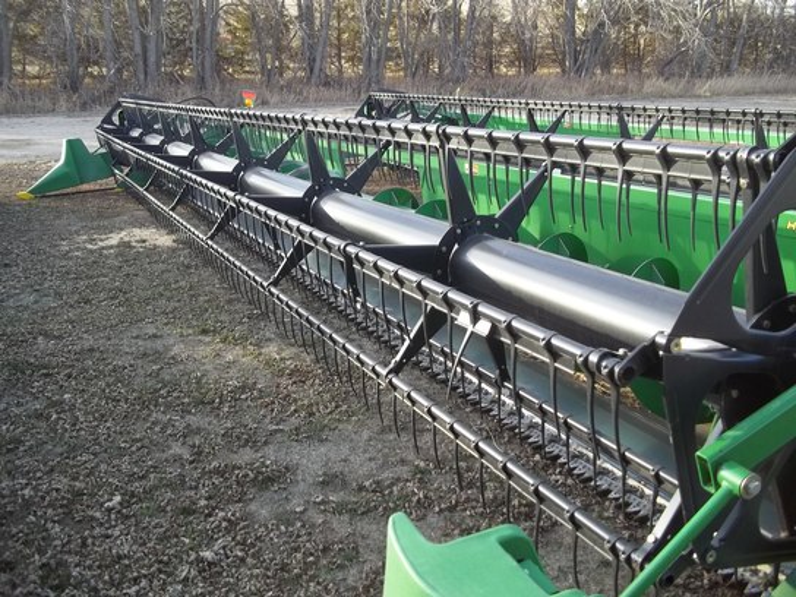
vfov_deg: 44.2
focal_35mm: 32
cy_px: 298
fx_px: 736
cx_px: 398
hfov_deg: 56.8
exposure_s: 1/100
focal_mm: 5.7
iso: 64
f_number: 2.9
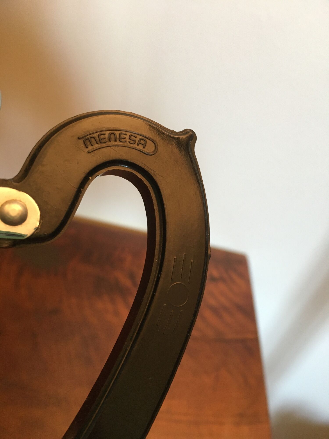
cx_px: 164
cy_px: 220
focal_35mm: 29
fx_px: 367
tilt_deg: -39.3
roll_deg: -15.8
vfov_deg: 61.7
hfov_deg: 48.2
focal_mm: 4.15
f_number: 2.2
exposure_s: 1/33
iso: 160
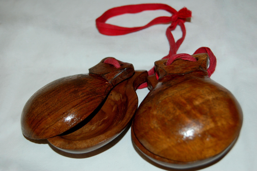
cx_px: 128
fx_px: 407
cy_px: 86
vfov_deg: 23.7
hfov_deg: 35.1
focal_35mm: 57
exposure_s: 1/60
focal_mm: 38
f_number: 5
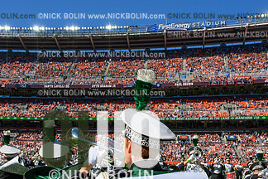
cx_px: 101
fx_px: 320
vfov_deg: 30.2
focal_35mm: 43
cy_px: 150
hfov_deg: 45.1
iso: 1000
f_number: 8
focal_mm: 24
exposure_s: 1/3200
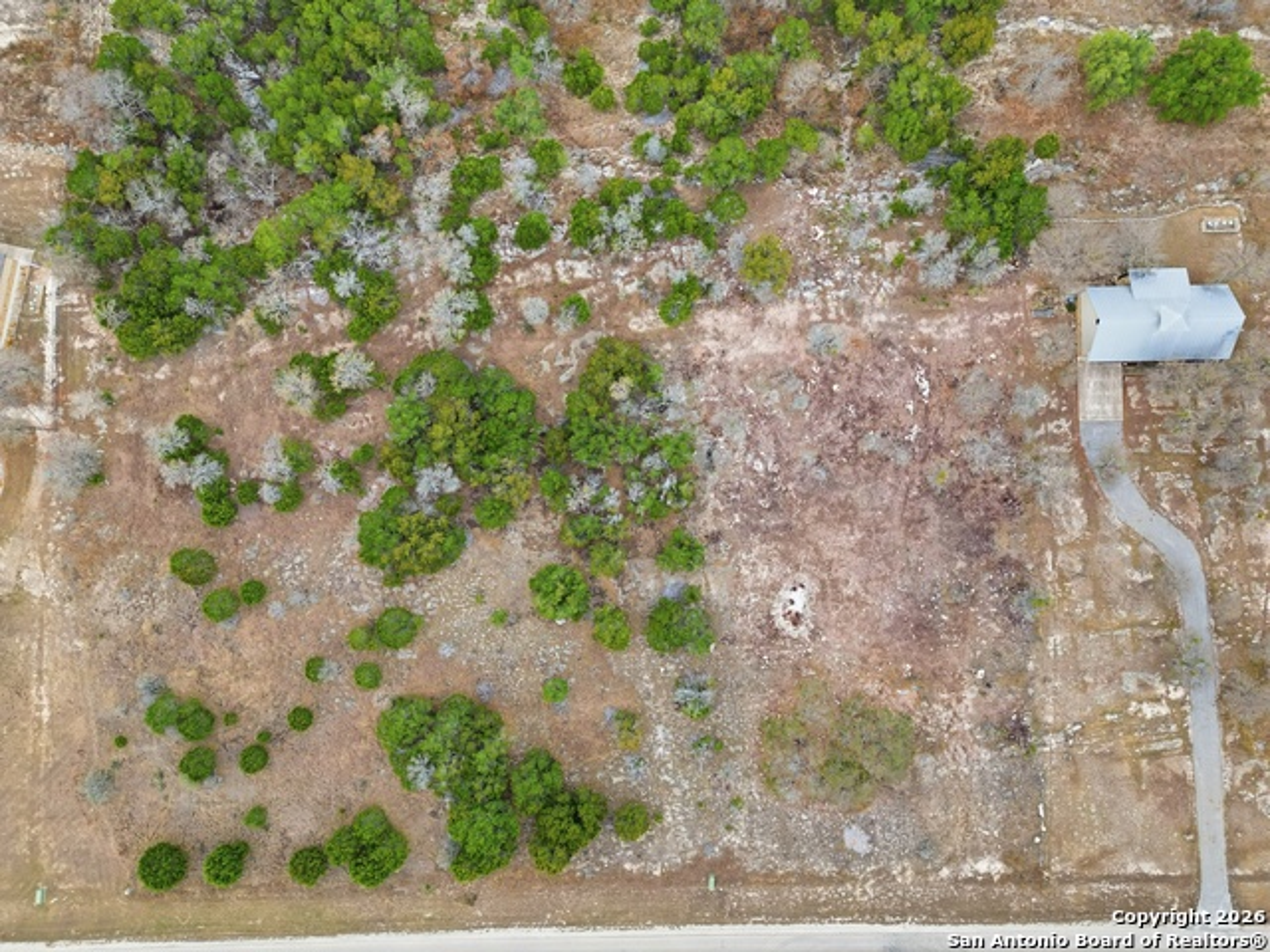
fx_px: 881
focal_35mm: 24
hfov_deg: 71.6
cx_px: 635
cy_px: 476
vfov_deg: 56.8
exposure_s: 1/320
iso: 100
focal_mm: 6.7
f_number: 1.7
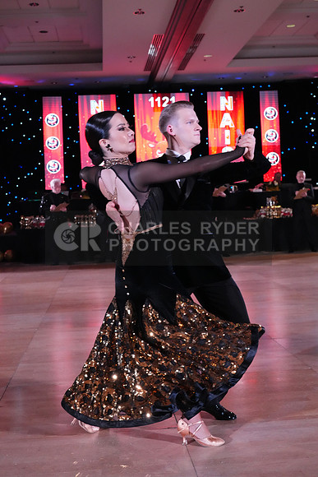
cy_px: 238
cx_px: 159
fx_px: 609
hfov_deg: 29.3
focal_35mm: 46
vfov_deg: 42.7
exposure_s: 1/400
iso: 8000
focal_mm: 46
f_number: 5.6
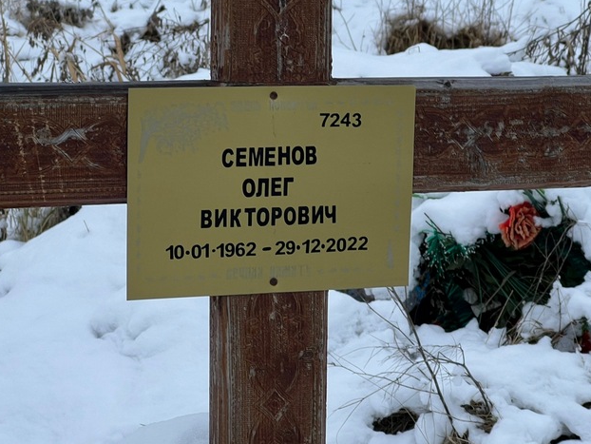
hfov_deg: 19.8
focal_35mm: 99
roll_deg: -1.3
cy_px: 235
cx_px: 293
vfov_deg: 14.9
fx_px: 1691
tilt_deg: -16.5
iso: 32
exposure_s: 1/163
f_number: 2.8
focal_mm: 9
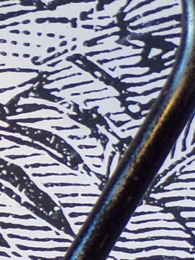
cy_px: 110
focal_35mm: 193
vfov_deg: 10.2
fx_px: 1449
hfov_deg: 7.5
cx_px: -155
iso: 207
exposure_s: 1/17
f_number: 3.3
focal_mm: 6.6
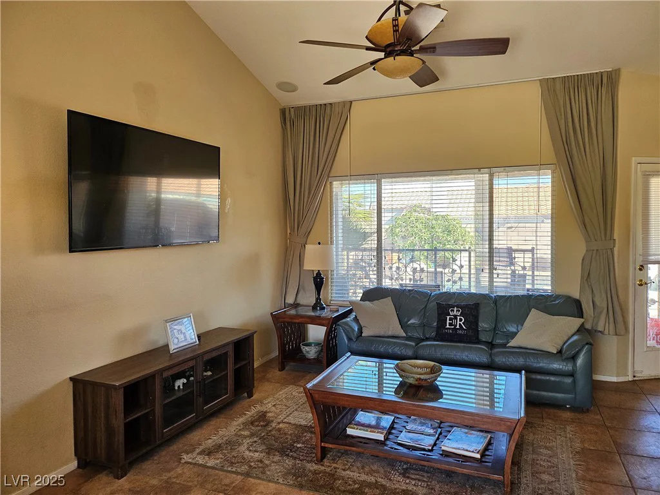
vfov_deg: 56.8
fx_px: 458
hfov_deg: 71.6
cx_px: 330
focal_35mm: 24
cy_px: 248
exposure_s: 1/180
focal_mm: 5
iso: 160
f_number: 1.8
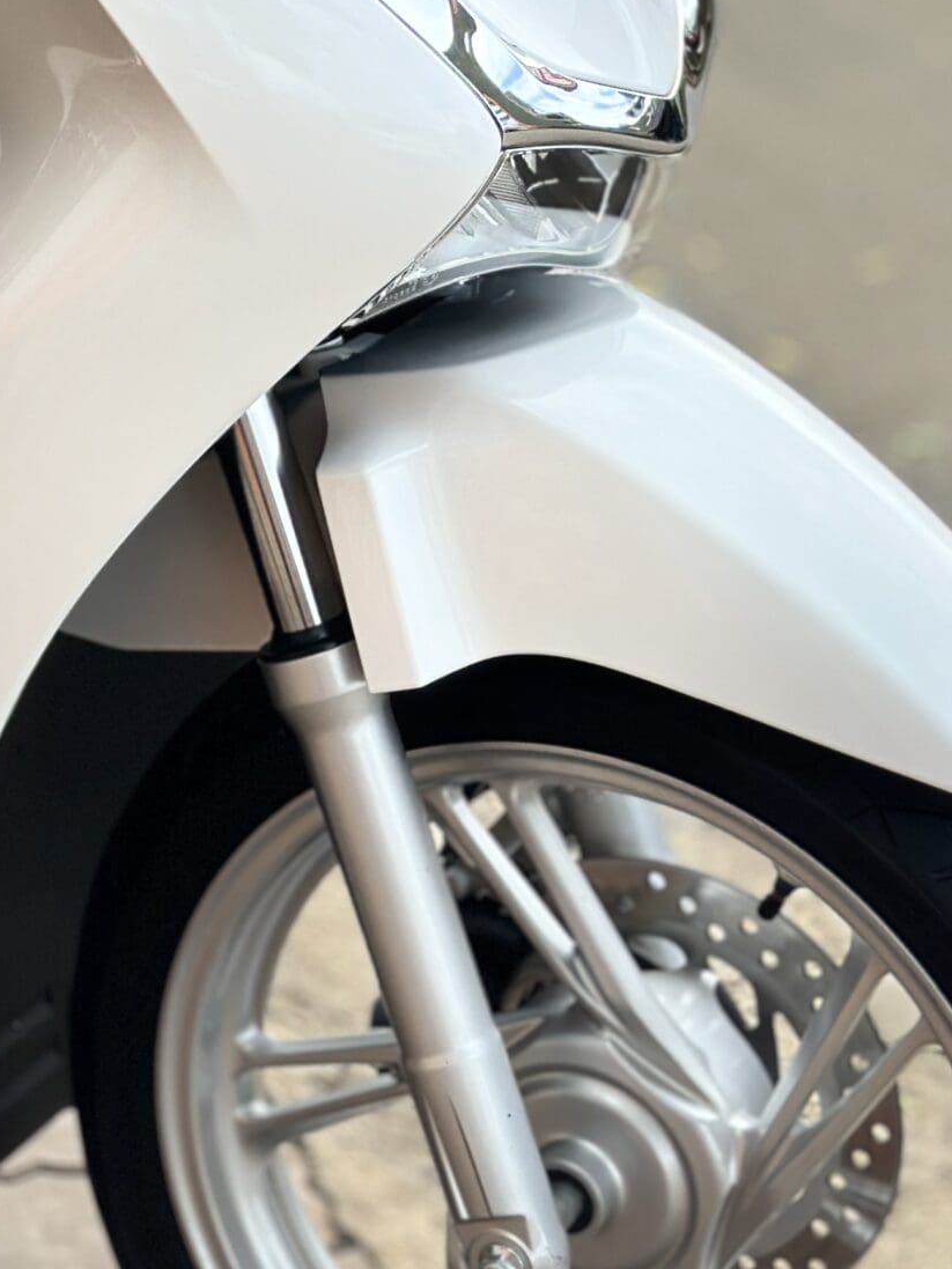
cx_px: 212
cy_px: 436
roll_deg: -2.8
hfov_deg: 13.2
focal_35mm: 112
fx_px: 4106
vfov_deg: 17.5
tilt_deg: -20.1
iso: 80
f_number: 1.78
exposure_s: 1/2252
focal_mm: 6.86
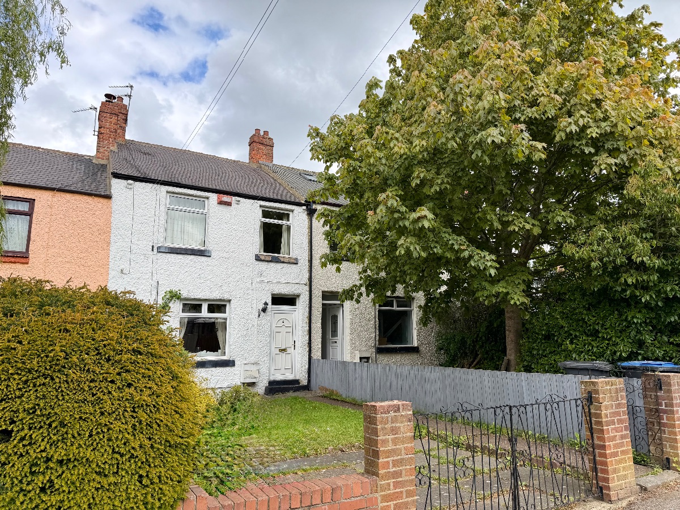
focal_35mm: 24
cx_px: 340
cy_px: 255
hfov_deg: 71.6
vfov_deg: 56.8
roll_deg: +0.7
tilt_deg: +10.1
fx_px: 471
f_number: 1.78
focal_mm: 6.76
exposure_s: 1/2703
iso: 80
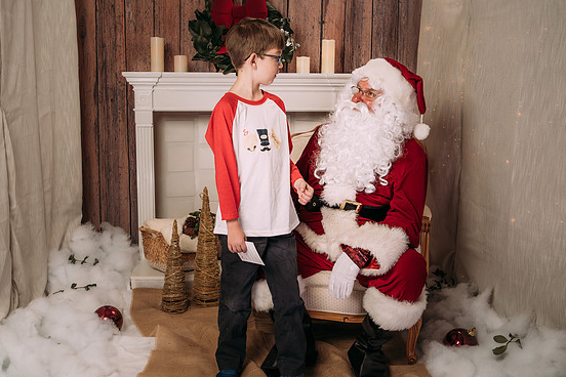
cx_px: 261
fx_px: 645
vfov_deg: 32.6
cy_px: 195
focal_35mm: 41
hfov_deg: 47.4
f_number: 5.6
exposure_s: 1/100
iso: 100
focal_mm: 35
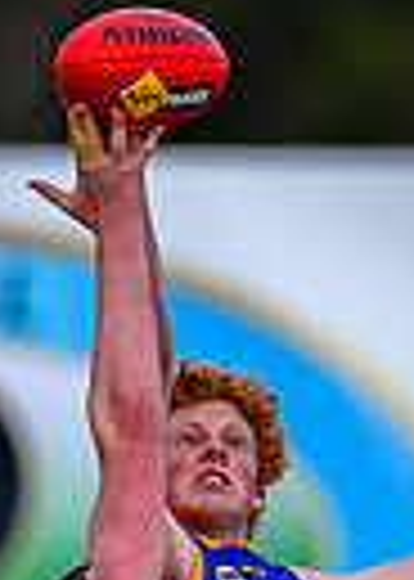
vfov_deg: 0.6
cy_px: 730
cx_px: -31
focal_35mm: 3524
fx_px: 58069
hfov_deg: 0.4
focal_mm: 500
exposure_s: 1/2500
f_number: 4
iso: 360
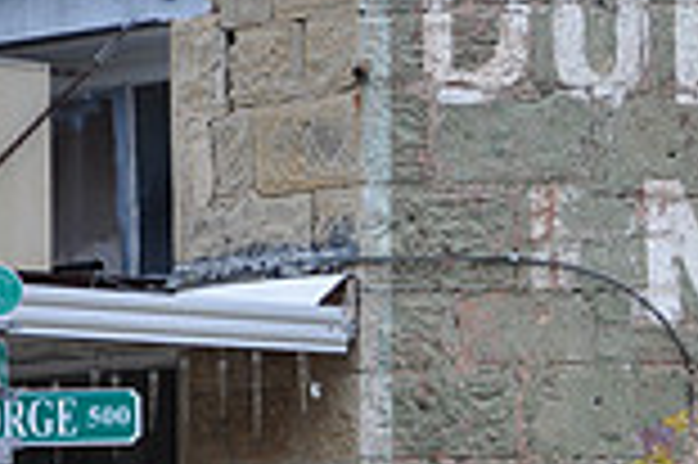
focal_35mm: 213
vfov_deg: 6.4
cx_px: 1220
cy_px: 399
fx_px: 4125
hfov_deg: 9.3
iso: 280
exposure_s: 1/125
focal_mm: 38
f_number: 5.6
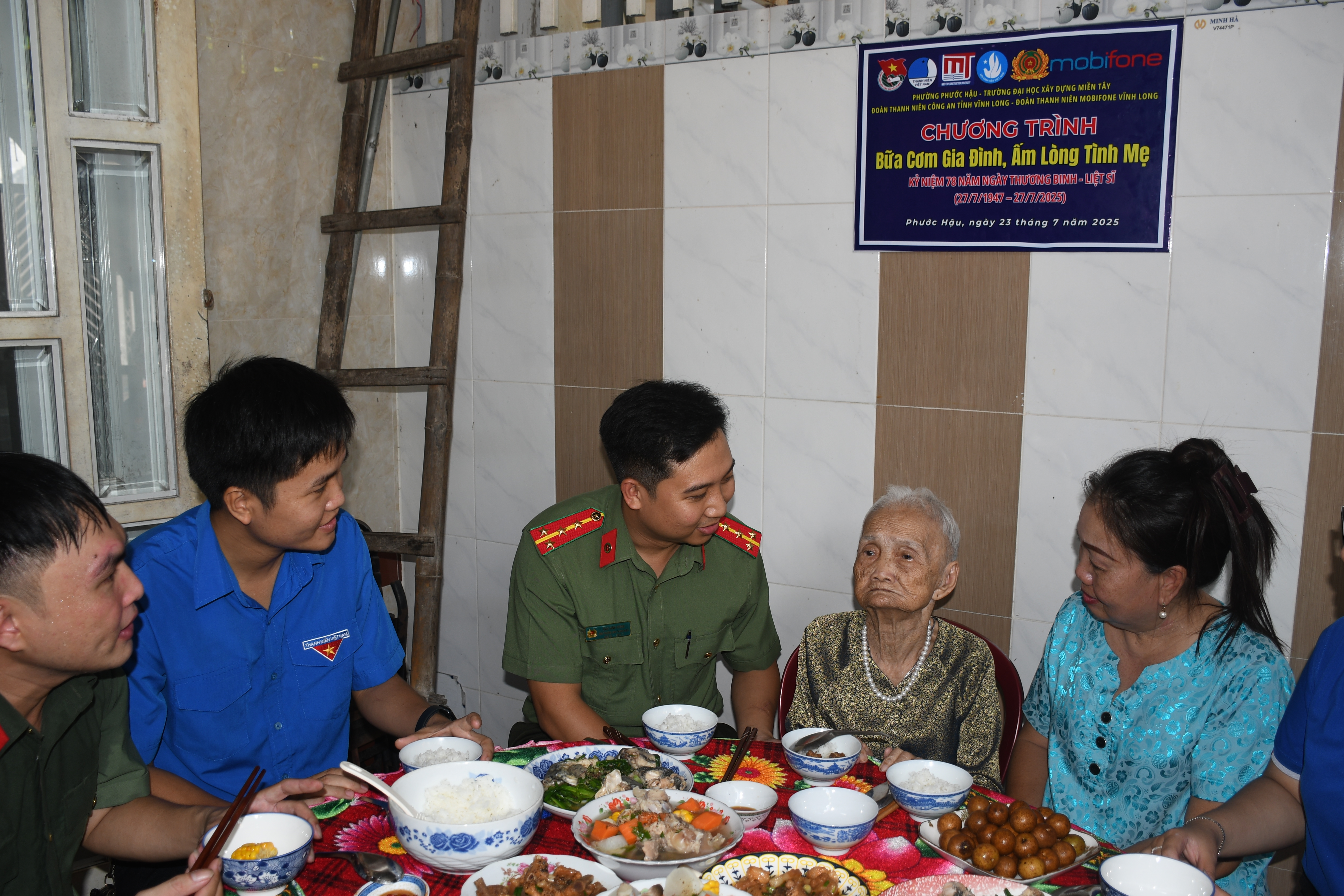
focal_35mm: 30
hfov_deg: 61.9
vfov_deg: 43.6
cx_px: 692
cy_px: 488
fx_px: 1120
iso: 100
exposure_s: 1/60
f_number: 3.5
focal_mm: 18
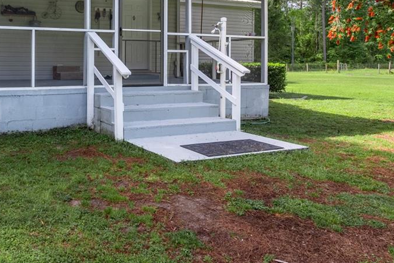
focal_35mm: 33
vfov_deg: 38.8
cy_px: 61
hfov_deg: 53.2
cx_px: 75
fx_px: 361
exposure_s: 1/1000
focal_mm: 14
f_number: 8
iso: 400
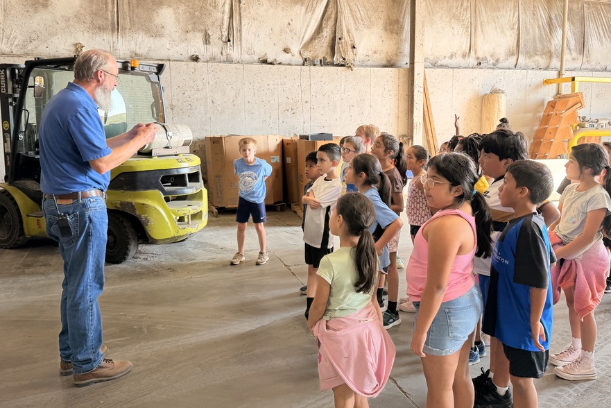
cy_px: 179
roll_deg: +0.2
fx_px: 492
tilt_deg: -7.9
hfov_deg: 63.6
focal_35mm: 29
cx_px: 318
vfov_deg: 44.9
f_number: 1.78
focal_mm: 6.76
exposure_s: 1/131
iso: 80
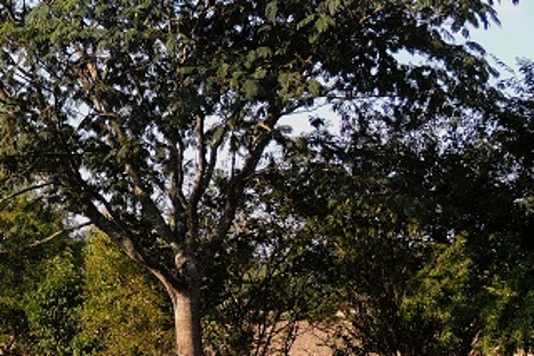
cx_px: -70
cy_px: 199
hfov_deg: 18.8
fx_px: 1542
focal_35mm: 104
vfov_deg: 13.1
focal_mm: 7.1
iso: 100
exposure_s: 1/400
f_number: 3.3
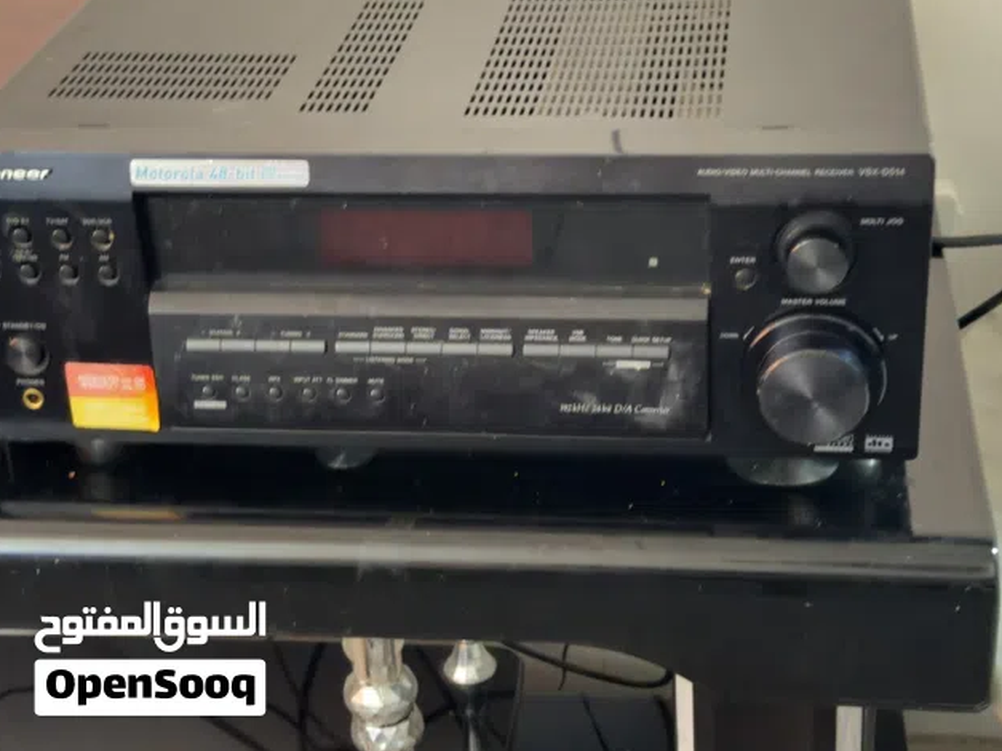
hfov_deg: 38.9
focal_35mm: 49
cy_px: 371
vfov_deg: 29.7
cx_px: 507
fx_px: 1418
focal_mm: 6.76
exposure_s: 1/9
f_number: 1.78
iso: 1250
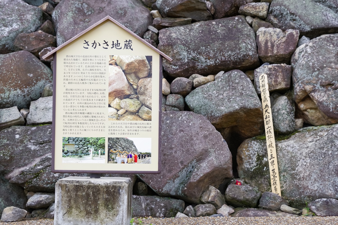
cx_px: 169
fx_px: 563
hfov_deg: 33.4
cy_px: 112
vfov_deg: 22.6
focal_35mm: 60
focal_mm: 40
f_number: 3.5
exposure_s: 1/160
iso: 200
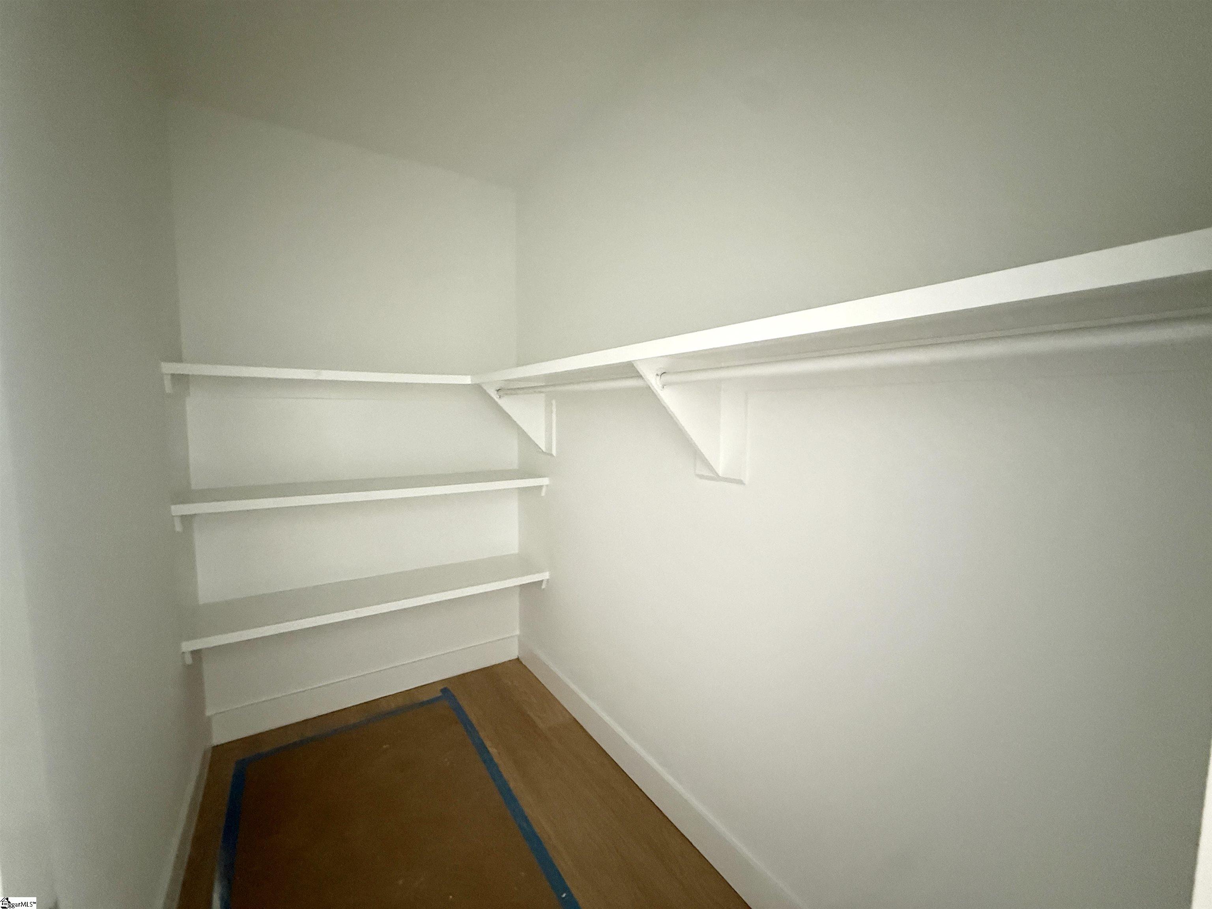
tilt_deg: -4.6
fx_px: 490
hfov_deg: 102.1
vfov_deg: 85.7
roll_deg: -0.4
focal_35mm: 14
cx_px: 606
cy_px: 454
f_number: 2.2
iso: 800
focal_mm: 2.22
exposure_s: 1/60
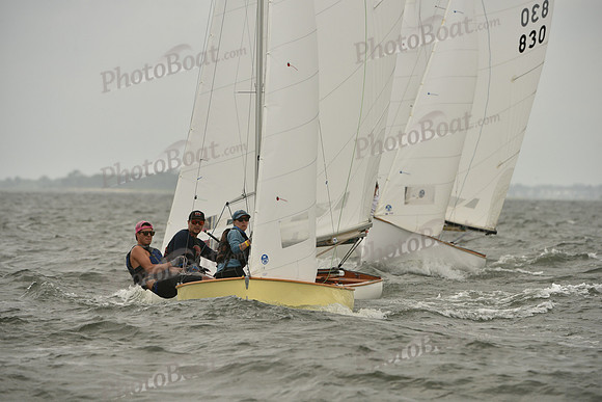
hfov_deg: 6.2
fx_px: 5519
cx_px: 301
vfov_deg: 4.2
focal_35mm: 330
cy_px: 201
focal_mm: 330
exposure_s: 1/1250
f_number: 7.1
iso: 320
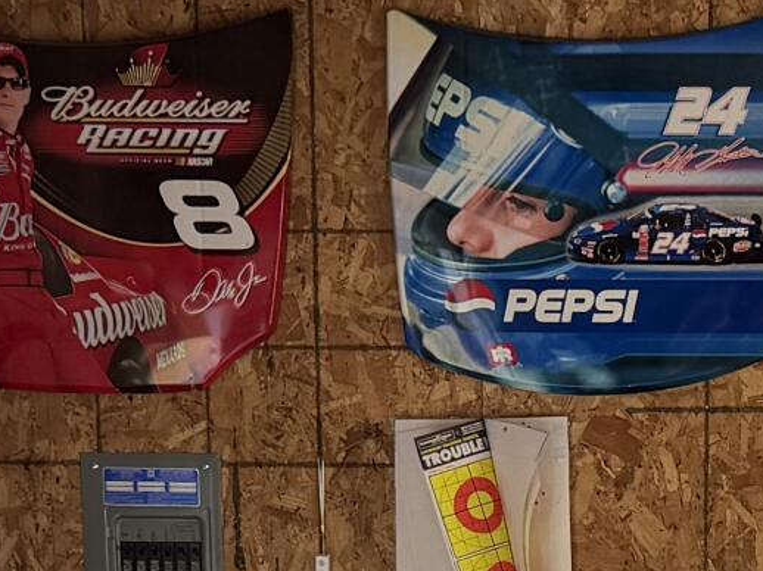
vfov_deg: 9.9
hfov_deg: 14.2
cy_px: 1110
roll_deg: +0.6
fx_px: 3062
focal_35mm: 139
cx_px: 542
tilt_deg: -10.4
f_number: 1.78
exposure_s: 1/426
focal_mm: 6.76
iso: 100
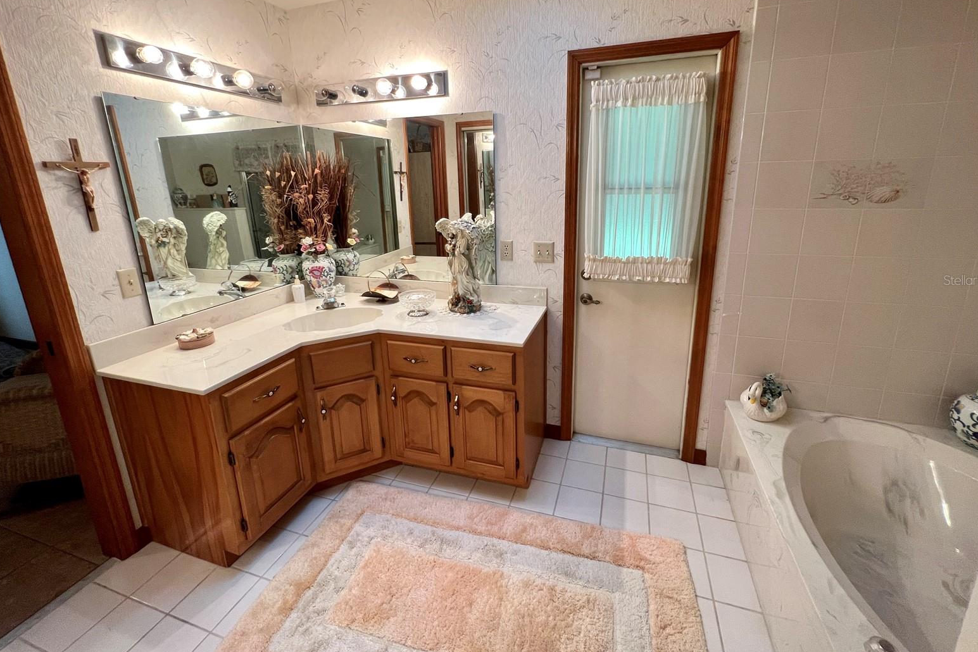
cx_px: 497
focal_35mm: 14
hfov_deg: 104.2
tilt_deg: -14.0
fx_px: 380
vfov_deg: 80.7
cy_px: 280
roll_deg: +1.1
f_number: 1.8
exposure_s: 1/60
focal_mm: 1.57
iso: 160
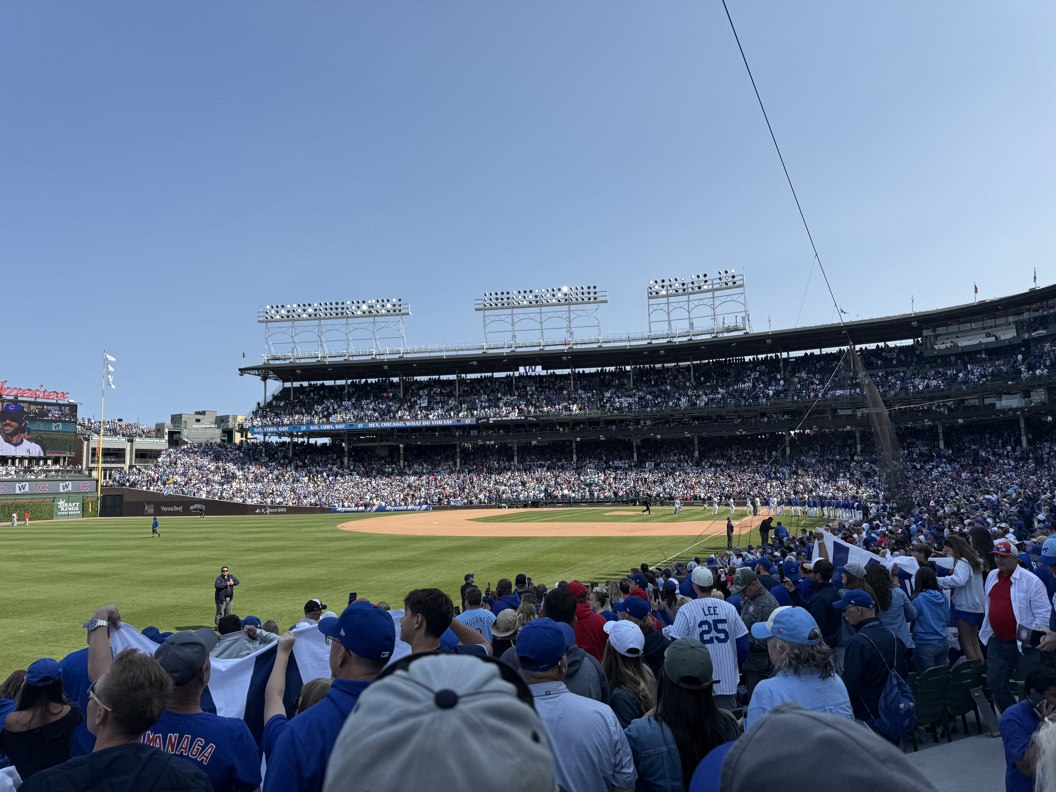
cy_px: 396
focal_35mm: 24
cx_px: 528
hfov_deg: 71.6
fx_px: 732
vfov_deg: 56.8
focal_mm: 6.76
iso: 80
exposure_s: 1/4167
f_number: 1.78
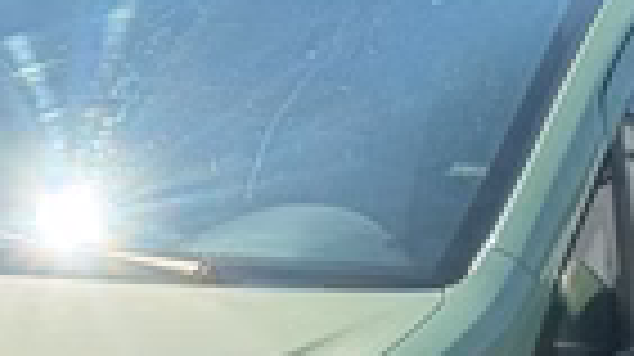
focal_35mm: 237
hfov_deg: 9.0
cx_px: 0
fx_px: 3980
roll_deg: +0.1
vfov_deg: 5.0
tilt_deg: -12.0
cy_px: 707
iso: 64
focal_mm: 6.76
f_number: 1.78
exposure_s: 1/4049
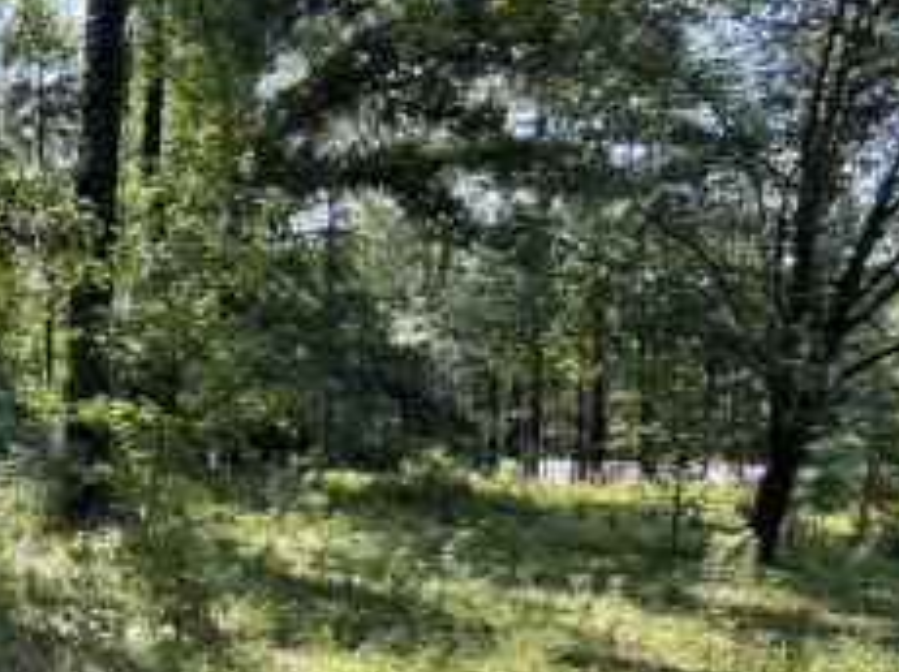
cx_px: -235
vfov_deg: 36.3
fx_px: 1012
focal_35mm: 39
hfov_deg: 35.2
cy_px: 453
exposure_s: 1/175
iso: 64
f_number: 2.2
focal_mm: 2.22
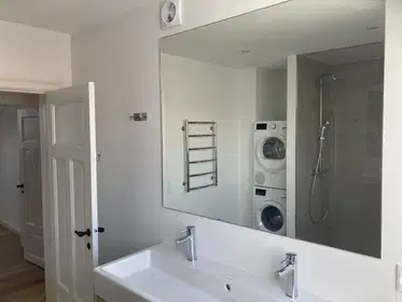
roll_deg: +0.3
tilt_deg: -1.6
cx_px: 201
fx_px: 325
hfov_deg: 63.4
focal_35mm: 28
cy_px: 151
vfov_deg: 49.8
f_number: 1.8
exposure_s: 1/121
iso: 50
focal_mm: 3.99
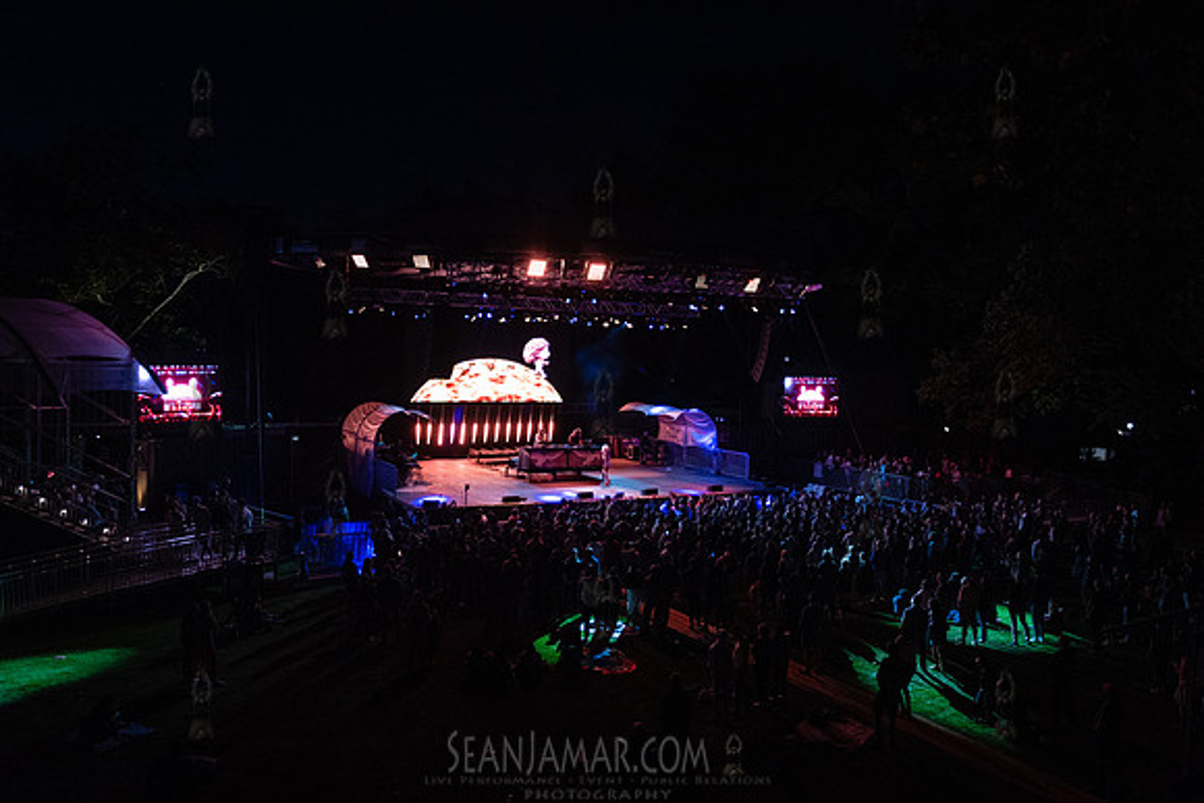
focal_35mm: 28
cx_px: 602
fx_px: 939
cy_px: 401
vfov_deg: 46.3
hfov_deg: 65.3
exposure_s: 1/400
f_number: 3.2
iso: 1600
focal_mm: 24
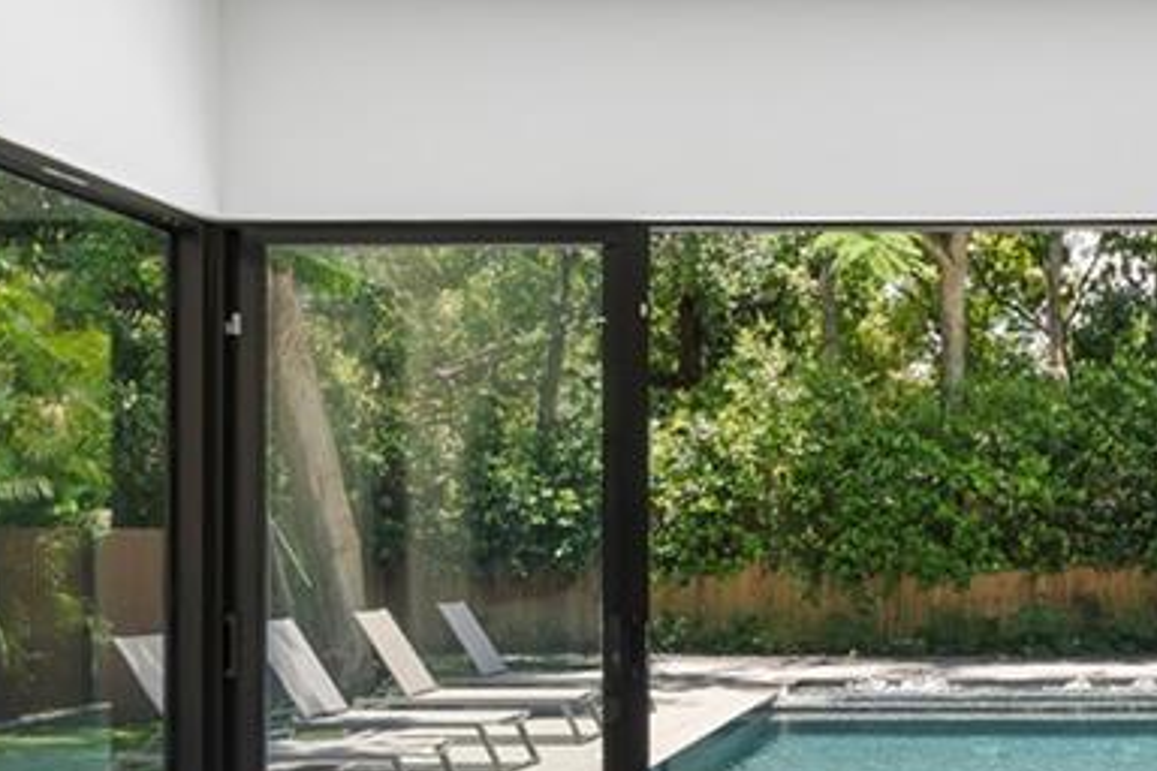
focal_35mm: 50
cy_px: 541
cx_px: 826
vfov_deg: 26.8
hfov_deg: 38.8
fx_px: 1607
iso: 250
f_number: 8
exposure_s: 1/50
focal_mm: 12
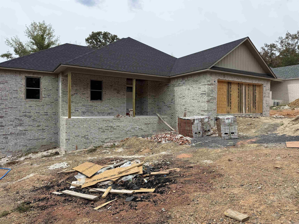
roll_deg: -0.5
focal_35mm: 24
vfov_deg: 56.8
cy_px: 112
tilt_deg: -0.5
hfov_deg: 71.6
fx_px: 207
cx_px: 150
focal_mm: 6.76
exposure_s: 1/3584
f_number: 1.78
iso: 80
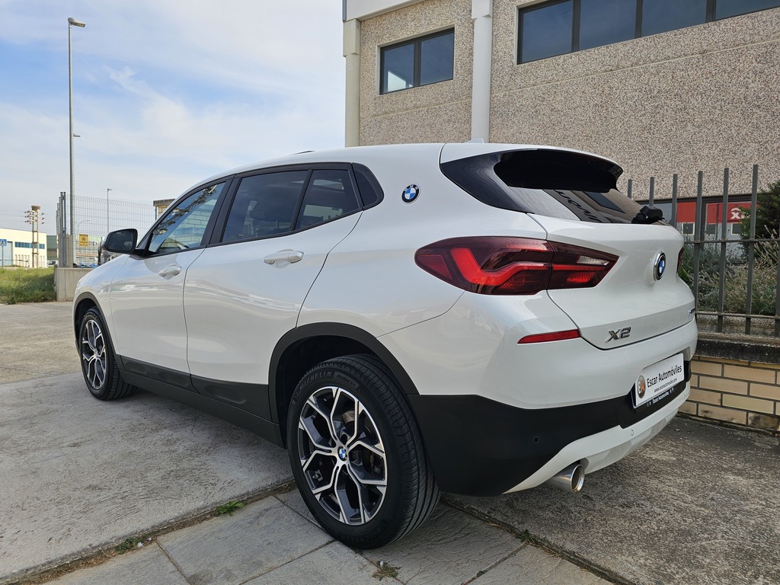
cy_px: 292
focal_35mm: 23
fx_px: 518
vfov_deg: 58.9
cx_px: 390
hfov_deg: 73.9
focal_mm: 6.3
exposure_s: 1/550
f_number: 1.7
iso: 10
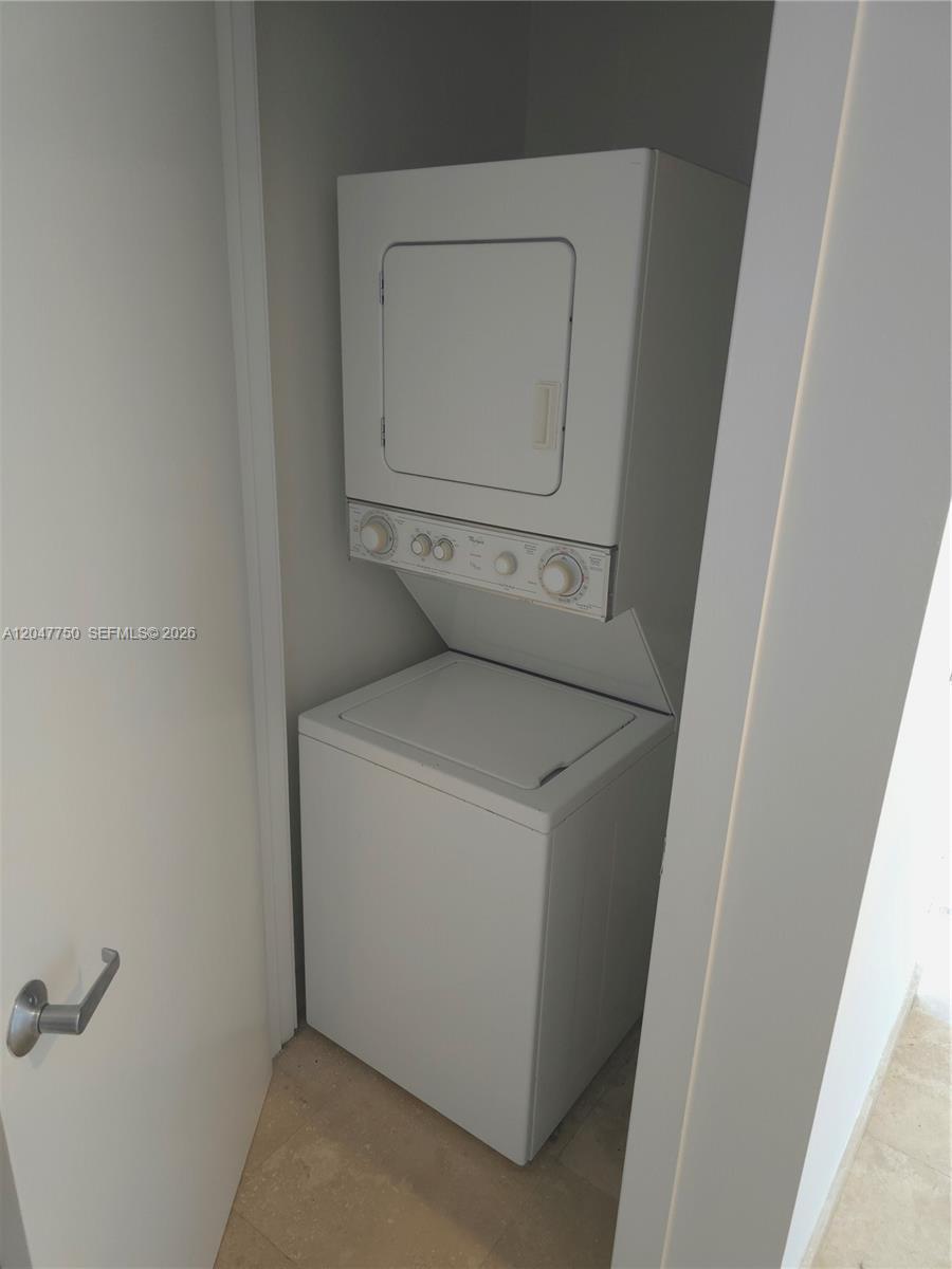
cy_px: 634
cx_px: 476
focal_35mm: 23
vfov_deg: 73.9
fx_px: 843
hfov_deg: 58.9
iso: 320
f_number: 1.7
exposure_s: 1/60
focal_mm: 6.3
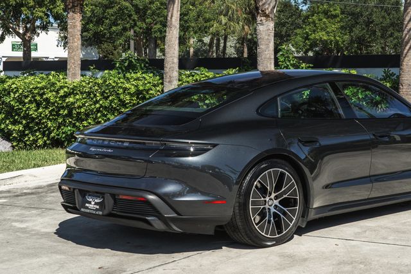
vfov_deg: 17.5
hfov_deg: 25.7
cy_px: 119
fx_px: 890
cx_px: 300
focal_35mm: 78
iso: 100
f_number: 8
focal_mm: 48
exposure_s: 1/100
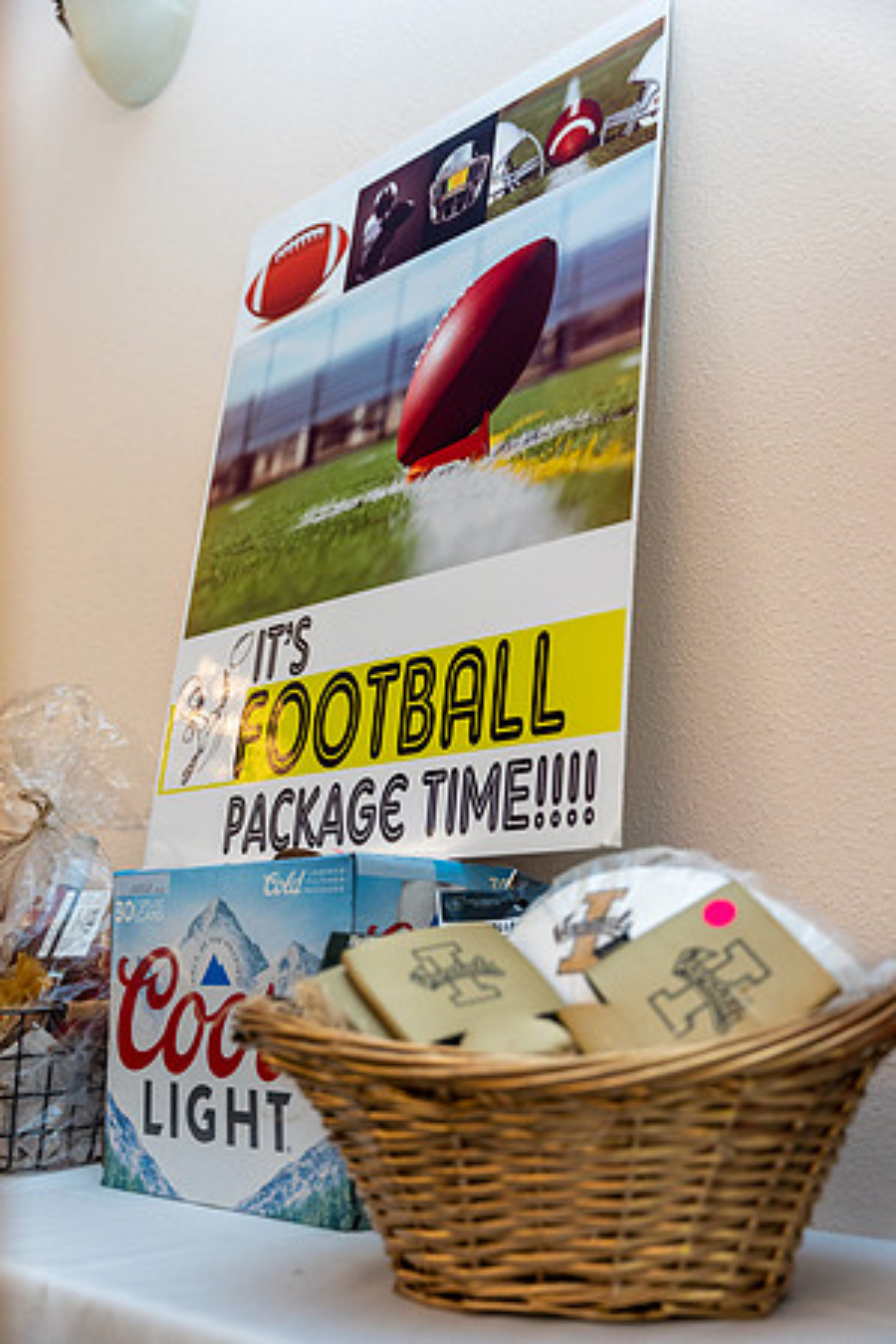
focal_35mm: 37
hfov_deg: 35.9
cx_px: 448
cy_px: 672
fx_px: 1381
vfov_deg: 51.9
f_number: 2.8
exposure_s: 1/250
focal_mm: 37
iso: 640
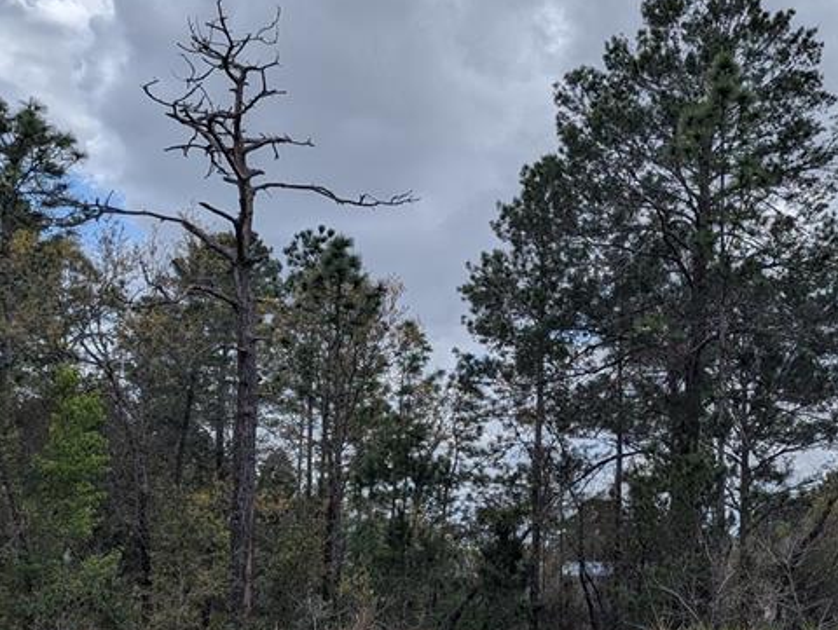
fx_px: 1236
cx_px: 709
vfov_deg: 28.3
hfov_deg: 35.8
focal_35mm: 51
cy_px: 454
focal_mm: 6.81
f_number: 1.85
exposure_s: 1/5155
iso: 48
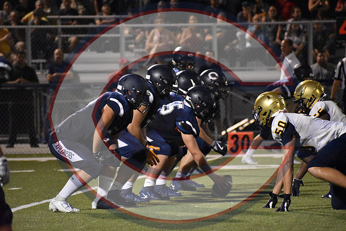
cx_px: 173
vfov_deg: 4.2
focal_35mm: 330
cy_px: 116
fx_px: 3172
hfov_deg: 6.2
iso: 12800
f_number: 5.6
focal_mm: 220
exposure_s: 1/320
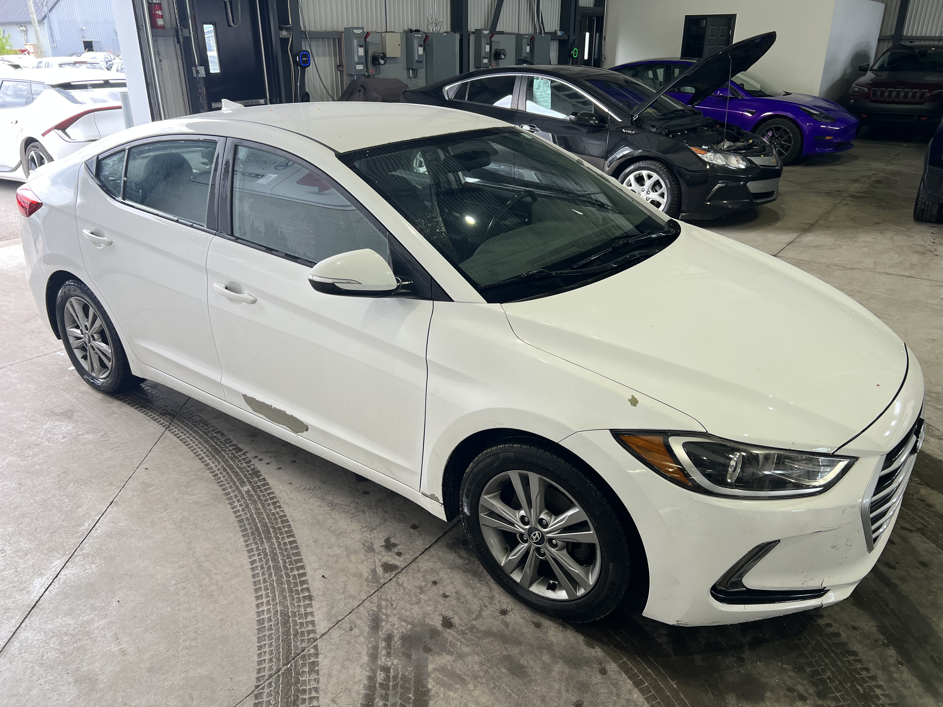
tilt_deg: -23.3
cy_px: 354
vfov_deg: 53.1
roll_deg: +0.3
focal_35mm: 26
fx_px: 708
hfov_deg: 67.3
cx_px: 472
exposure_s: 1/191
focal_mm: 5.7
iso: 40
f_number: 1.5
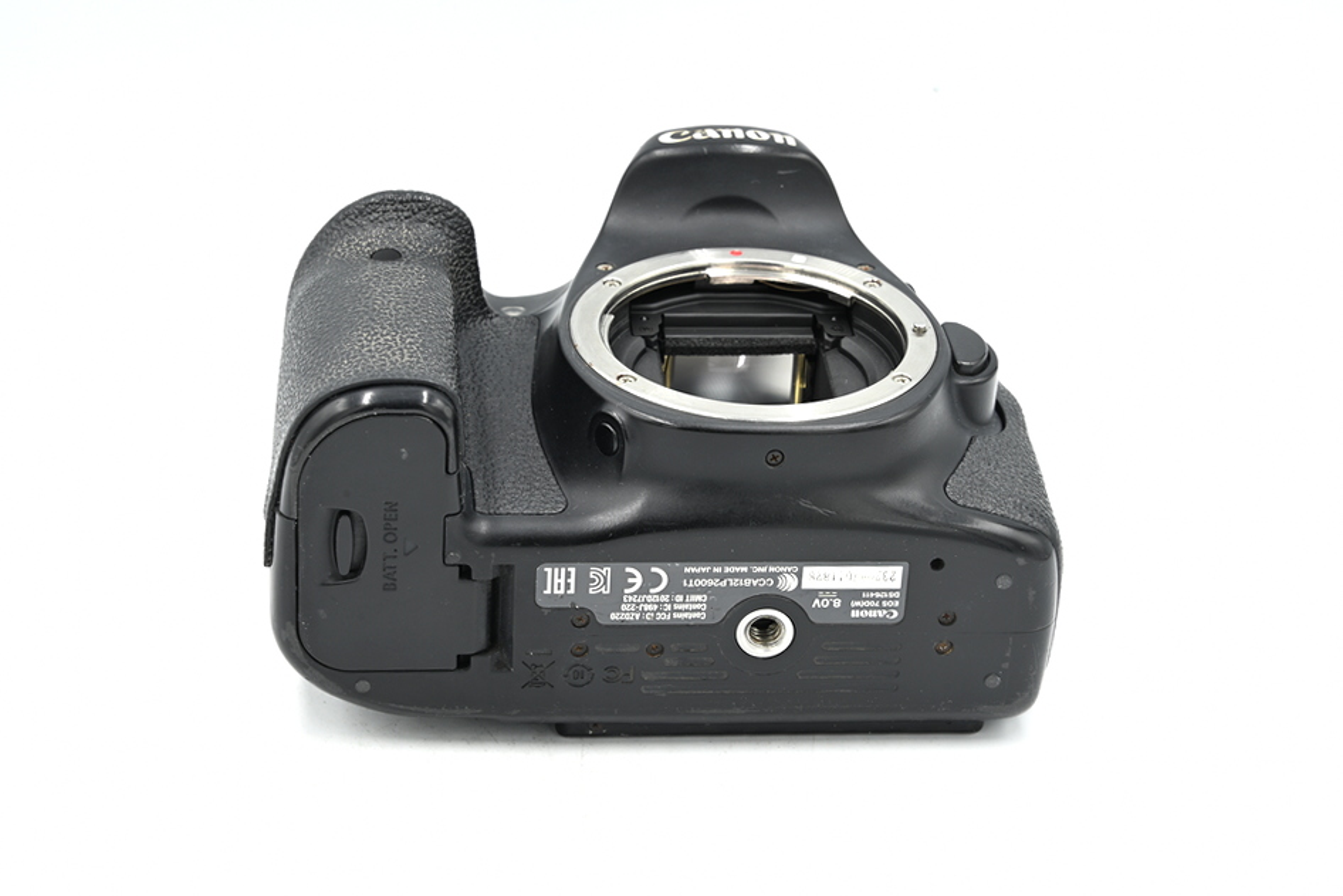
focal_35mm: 75
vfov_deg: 18.2
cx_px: 672
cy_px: 448
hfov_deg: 27.0
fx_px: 2798
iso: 200
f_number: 14
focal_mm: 75
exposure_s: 1/20
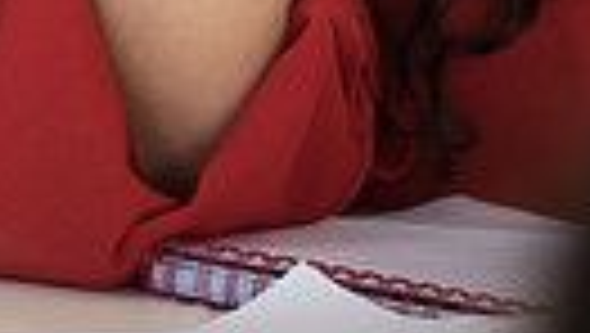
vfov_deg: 1.8
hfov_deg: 3.1
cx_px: -212
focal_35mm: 685
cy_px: -538
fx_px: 10727
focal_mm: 131
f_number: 2.8
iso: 250
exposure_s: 1/125
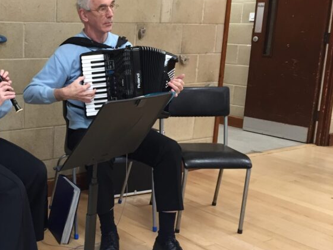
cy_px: 137
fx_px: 510
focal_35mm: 53
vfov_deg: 27.5
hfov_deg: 34.2
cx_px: 33
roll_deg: -0.1
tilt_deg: -13.4
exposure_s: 1/33
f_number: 2.2
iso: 100
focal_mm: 4.15
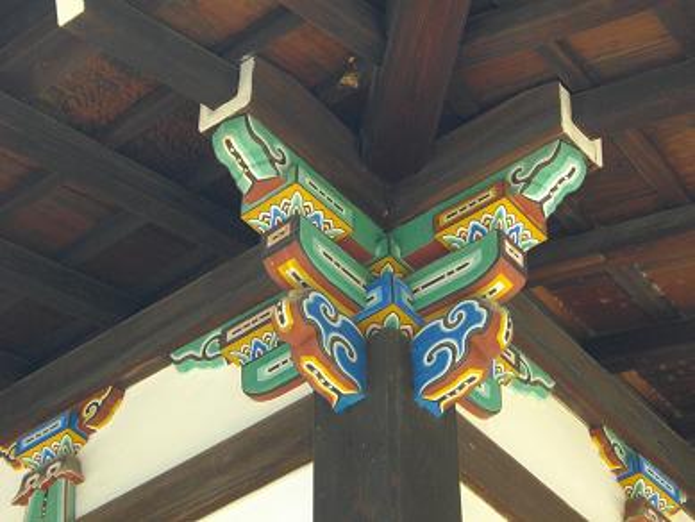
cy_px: 261
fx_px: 1928
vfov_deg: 15.4
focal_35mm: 96
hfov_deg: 20.4
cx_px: 348
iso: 258
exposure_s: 1/100
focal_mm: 17.1
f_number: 5.2
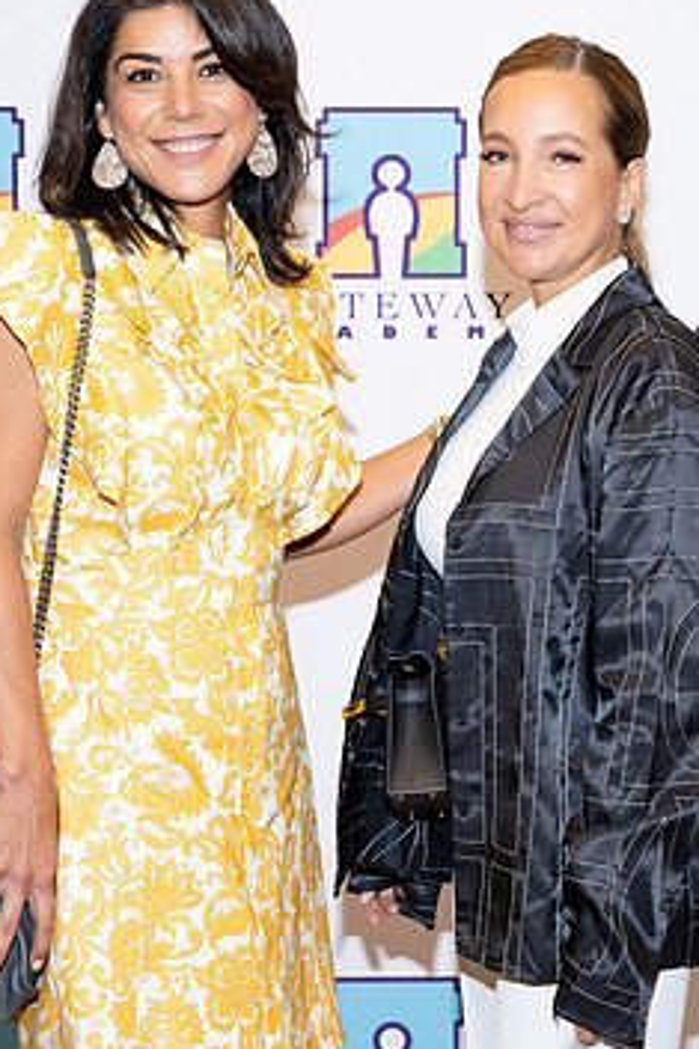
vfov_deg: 23.1
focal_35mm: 88
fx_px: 2565
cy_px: 440
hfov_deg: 15.5
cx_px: 501
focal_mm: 46
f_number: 5.6
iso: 800
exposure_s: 1/160
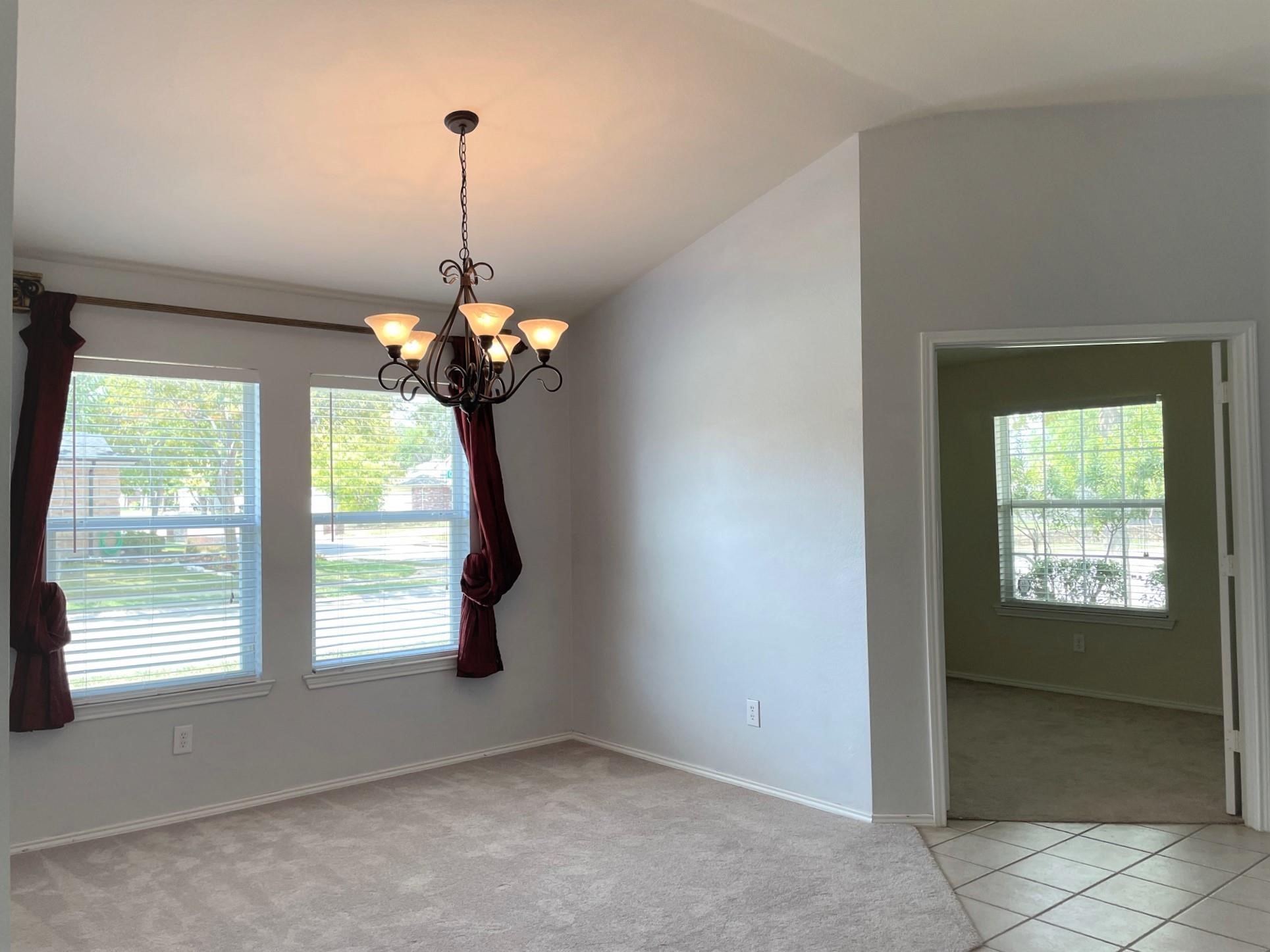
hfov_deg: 67.3
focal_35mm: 26
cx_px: 635
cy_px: 476
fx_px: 954
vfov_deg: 53.1
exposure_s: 1/120
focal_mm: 4.2
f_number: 1.6
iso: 64
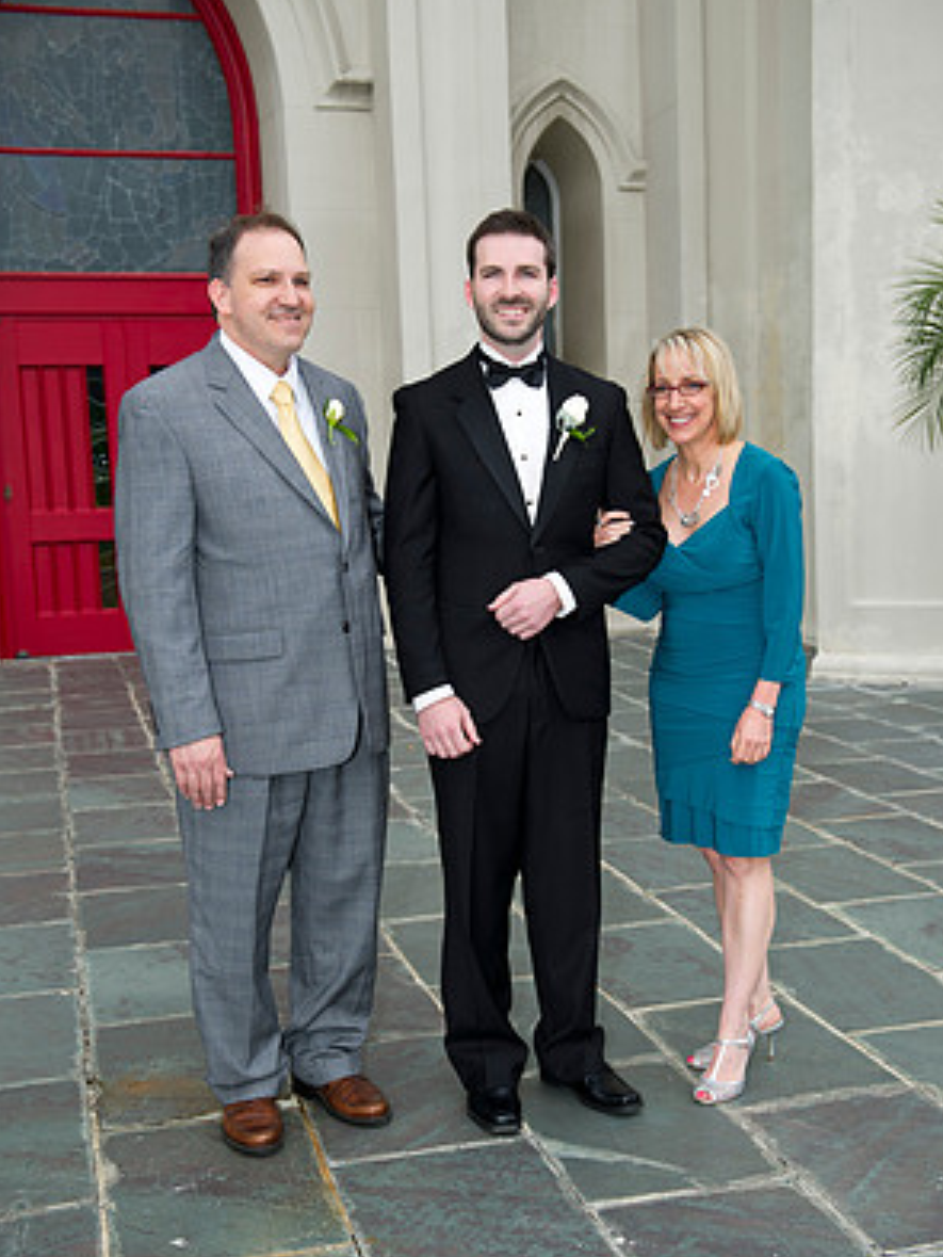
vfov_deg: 42.9
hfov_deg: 32.9
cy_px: 675
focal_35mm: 44
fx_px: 1597
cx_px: 475
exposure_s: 1/125
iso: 200
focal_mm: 40
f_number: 4
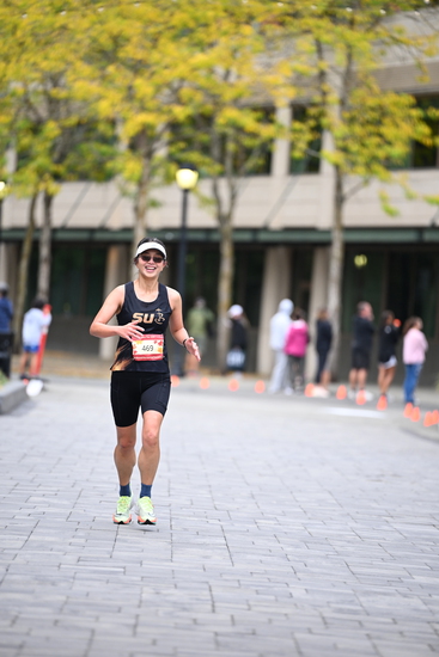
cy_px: 328
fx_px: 3656
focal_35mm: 200
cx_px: 220
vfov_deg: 10.3
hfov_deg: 6.9
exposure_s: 1/2000
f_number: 2.8
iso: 1000
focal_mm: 200
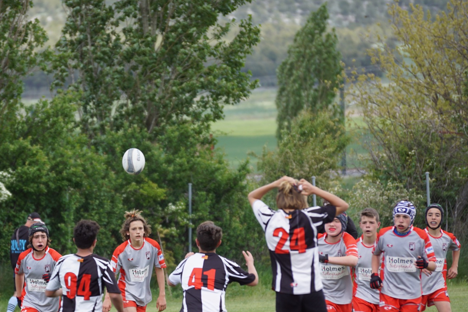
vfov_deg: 2.6
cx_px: 147
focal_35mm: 527
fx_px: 6851
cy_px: 202
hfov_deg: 3.9
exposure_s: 1/400
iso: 160
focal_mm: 230
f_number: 5.6
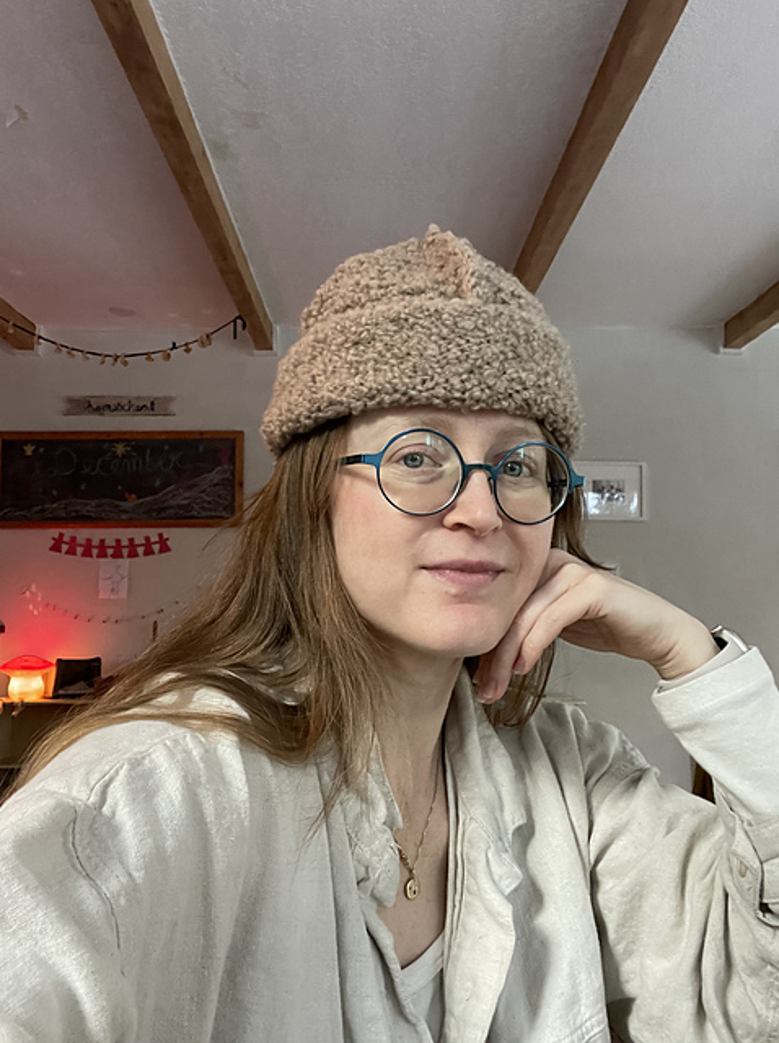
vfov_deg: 60.0
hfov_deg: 46.7
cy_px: 522
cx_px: 390
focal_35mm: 30
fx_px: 903
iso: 500
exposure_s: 1/30
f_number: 2.2
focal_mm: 2.71
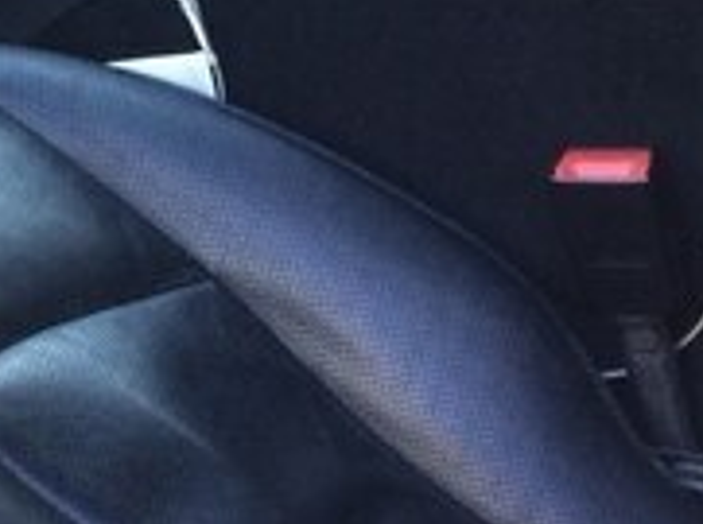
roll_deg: -4.2
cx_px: -120
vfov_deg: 13.4
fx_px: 2148
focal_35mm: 106
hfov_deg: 17.8
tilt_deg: -27.6
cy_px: -177
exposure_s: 1/33
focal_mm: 4.15
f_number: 2.2
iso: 50
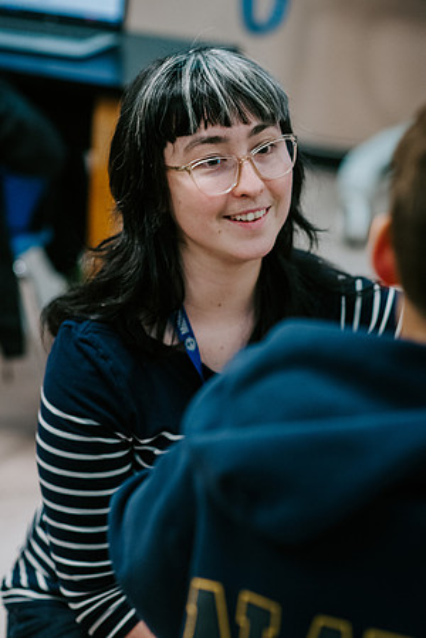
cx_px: 213
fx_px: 1810
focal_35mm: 102
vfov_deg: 20.0
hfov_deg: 13.4
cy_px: 319
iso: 2000
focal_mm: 85
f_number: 2.5
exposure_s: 1/250
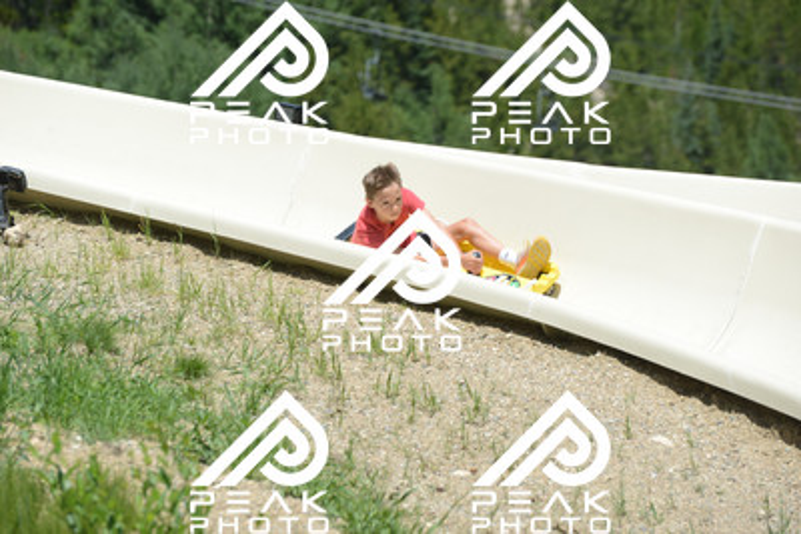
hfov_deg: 10.5
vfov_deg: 7.0
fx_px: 4340
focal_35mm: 195
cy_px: 267
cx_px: 400
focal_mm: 195
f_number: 6.3
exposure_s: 1/1250
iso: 400
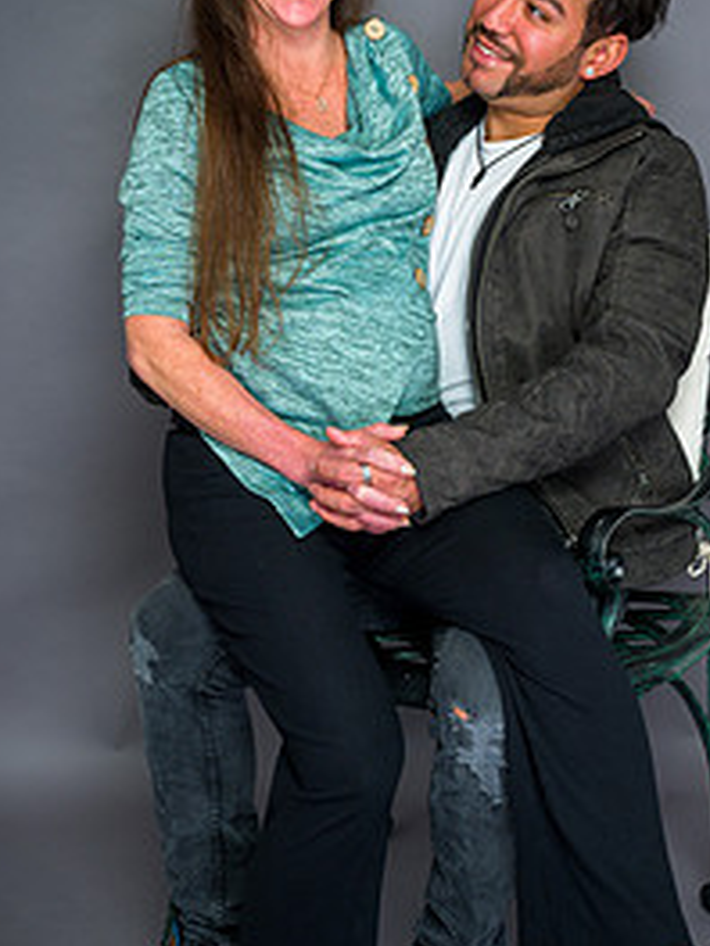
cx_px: 450
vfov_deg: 29.0
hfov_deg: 21.9
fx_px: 1832
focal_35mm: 67
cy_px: 502
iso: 200
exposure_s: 1/100
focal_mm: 41
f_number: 5.6
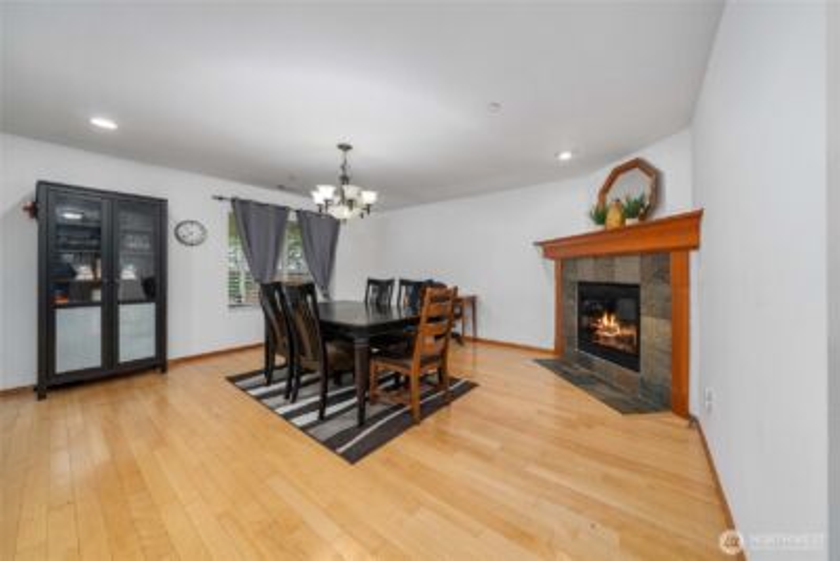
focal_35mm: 12
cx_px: 420
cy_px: 280
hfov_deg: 112.6
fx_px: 280
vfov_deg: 90.1
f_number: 7.1
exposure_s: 1/8
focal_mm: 12
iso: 1000
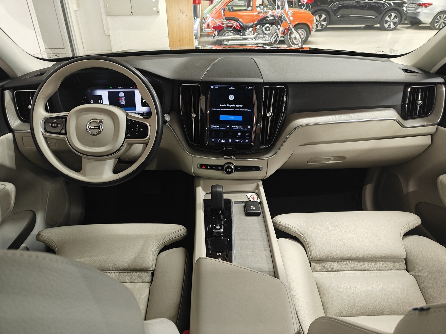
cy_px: 167
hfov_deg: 71.6
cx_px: 223
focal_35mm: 24
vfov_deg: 56.8
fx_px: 309
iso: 250
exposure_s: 1/50
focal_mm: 5.59
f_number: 1.8
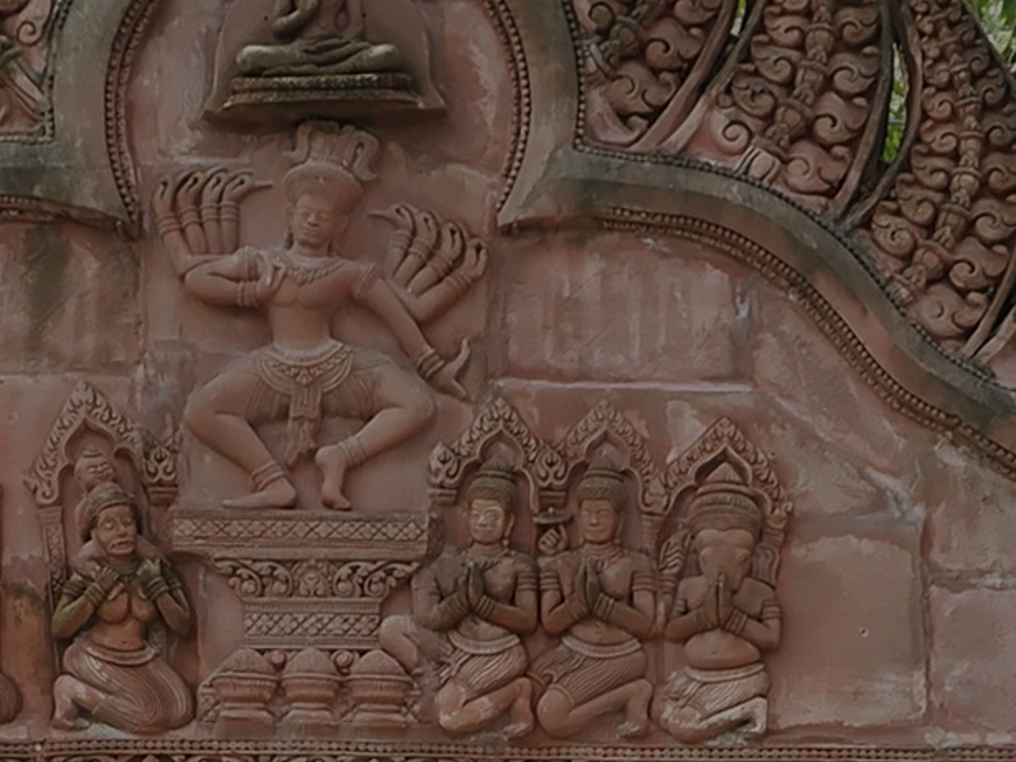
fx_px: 4813
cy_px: 1064
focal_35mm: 164
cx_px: 310
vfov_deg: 8.9
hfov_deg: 12.0
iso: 400
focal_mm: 23.3
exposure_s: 1/480
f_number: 4
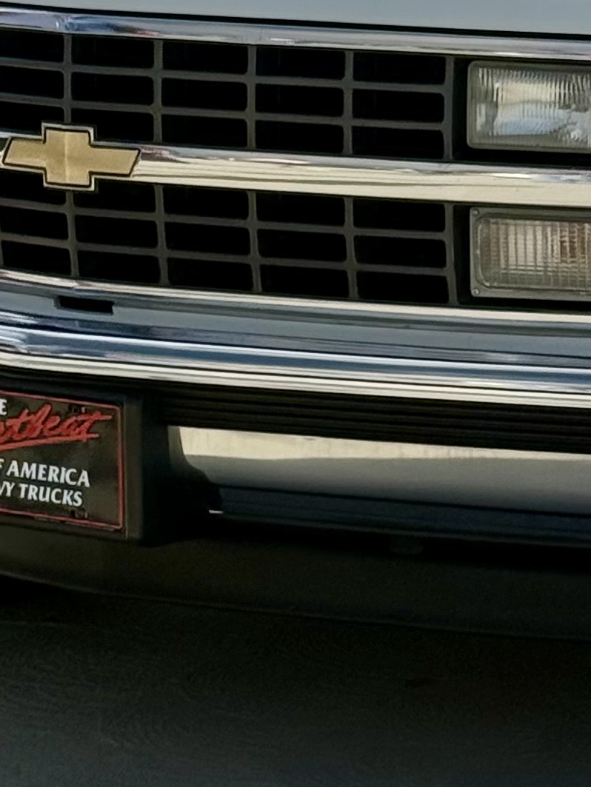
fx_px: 4141
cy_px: 63
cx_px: 834
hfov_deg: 8.0
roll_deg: -0.8
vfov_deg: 10.8
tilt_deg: -4.5
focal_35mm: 182
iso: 100
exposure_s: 1/4329
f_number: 1.78
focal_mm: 6.76
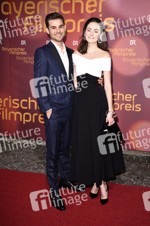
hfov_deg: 34.2
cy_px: 113
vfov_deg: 49.6
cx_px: 75
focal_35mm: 39
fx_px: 244
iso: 160
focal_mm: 26
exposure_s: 1/160
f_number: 6.3
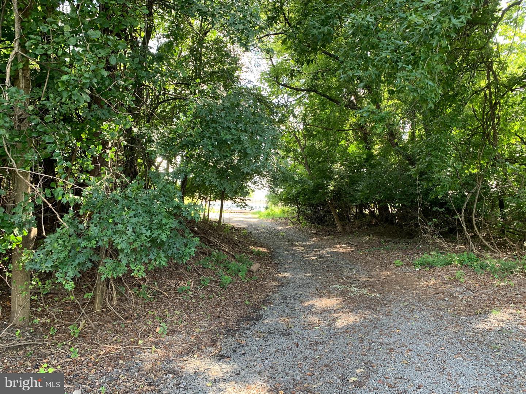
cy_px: 197
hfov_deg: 67.3
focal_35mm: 26
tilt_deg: +5.3
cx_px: 263
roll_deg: -2.6
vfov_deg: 53.1
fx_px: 395
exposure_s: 1/121
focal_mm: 4.25
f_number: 1.8
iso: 50
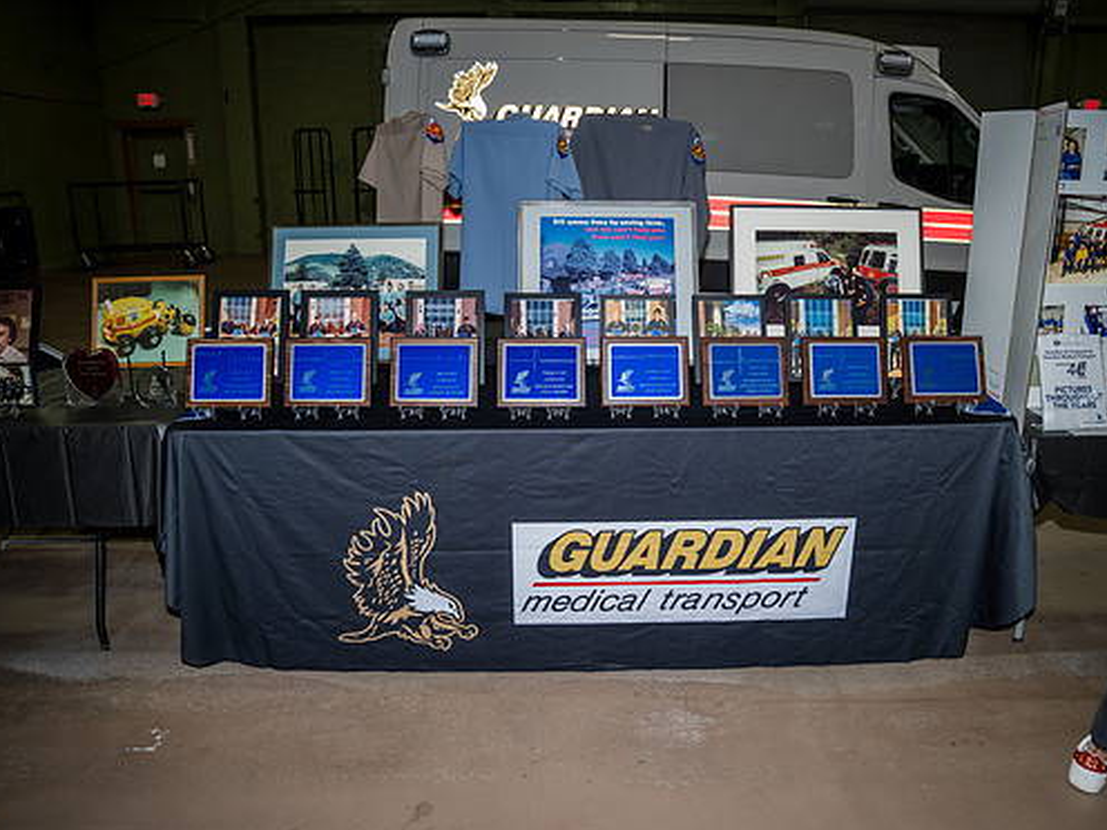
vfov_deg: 51.3
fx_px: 863
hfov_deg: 65.3
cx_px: 585
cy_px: 430
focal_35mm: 27
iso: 640
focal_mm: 24
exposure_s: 1/250
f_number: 3.5
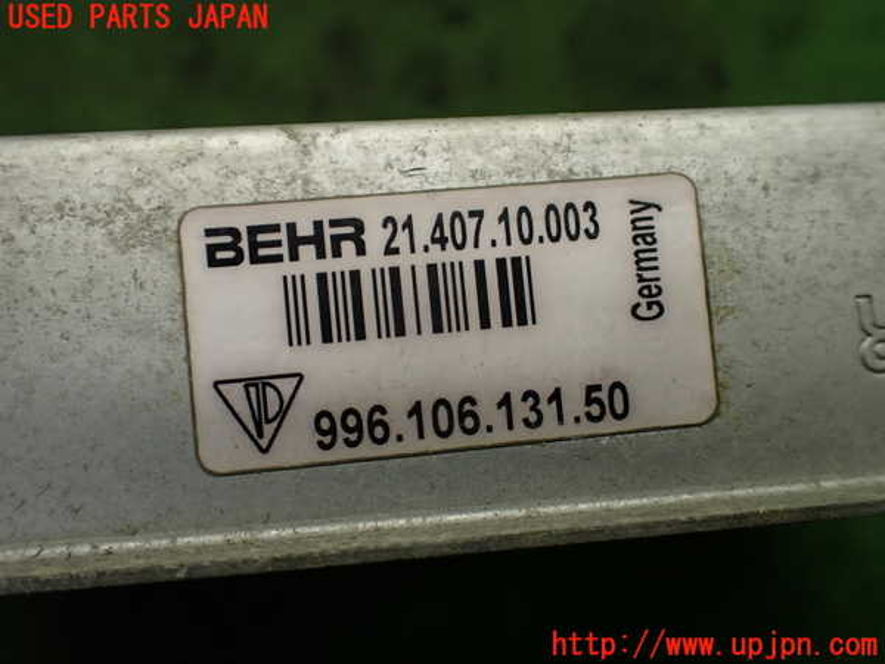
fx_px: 767
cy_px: 332
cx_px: 442
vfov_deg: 46.8
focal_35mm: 30
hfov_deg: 60.0
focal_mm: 5.4
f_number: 2.3
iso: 250
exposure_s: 1/125
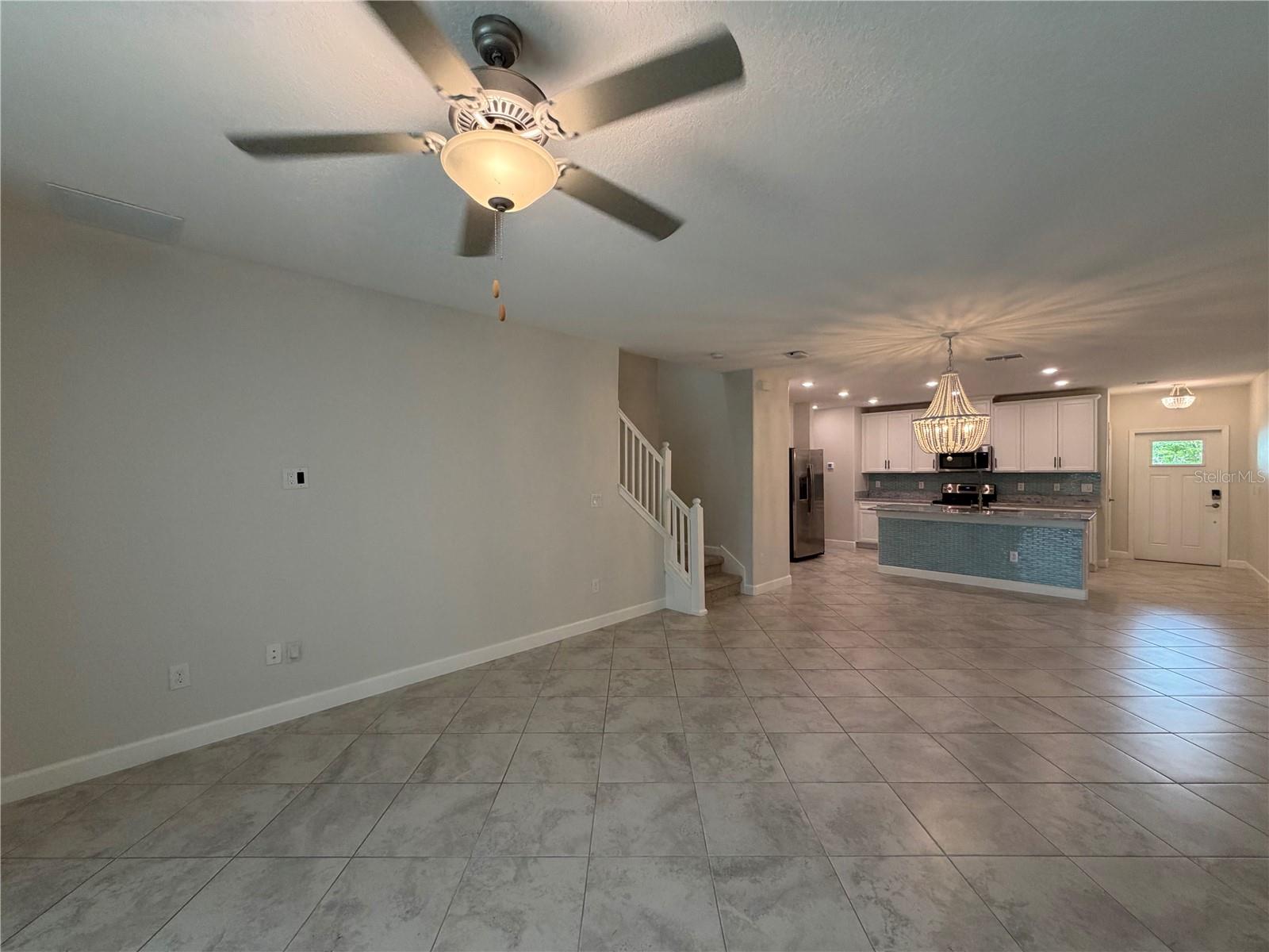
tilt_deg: -0.3
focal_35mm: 14
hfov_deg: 102.1
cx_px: 634
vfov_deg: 85.7
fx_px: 513
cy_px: 476
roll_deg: +0.8
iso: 250
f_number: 2.2
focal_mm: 2.22
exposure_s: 1/120
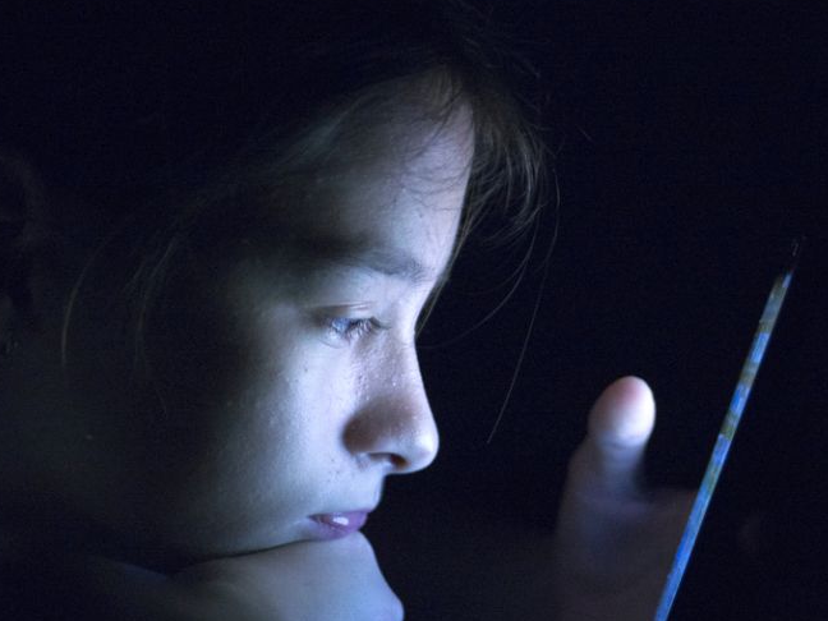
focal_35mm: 98
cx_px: 217
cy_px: 493
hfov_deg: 19.9
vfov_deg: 15.0
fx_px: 2344
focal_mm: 55
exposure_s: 1/80
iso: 800
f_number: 2.8
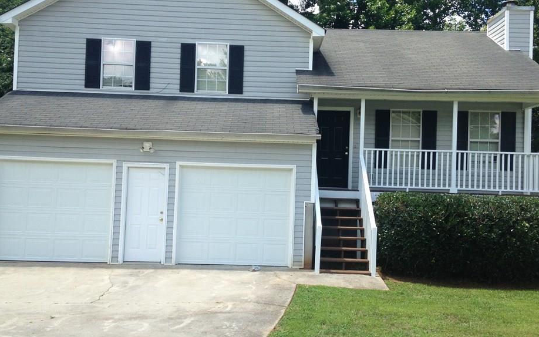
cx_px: 271
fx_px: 573
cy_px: 169
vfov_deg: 32.8
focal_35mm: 39
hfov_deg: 50.4
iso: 50
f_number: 2.4
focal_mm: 4.12
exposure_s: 1/695
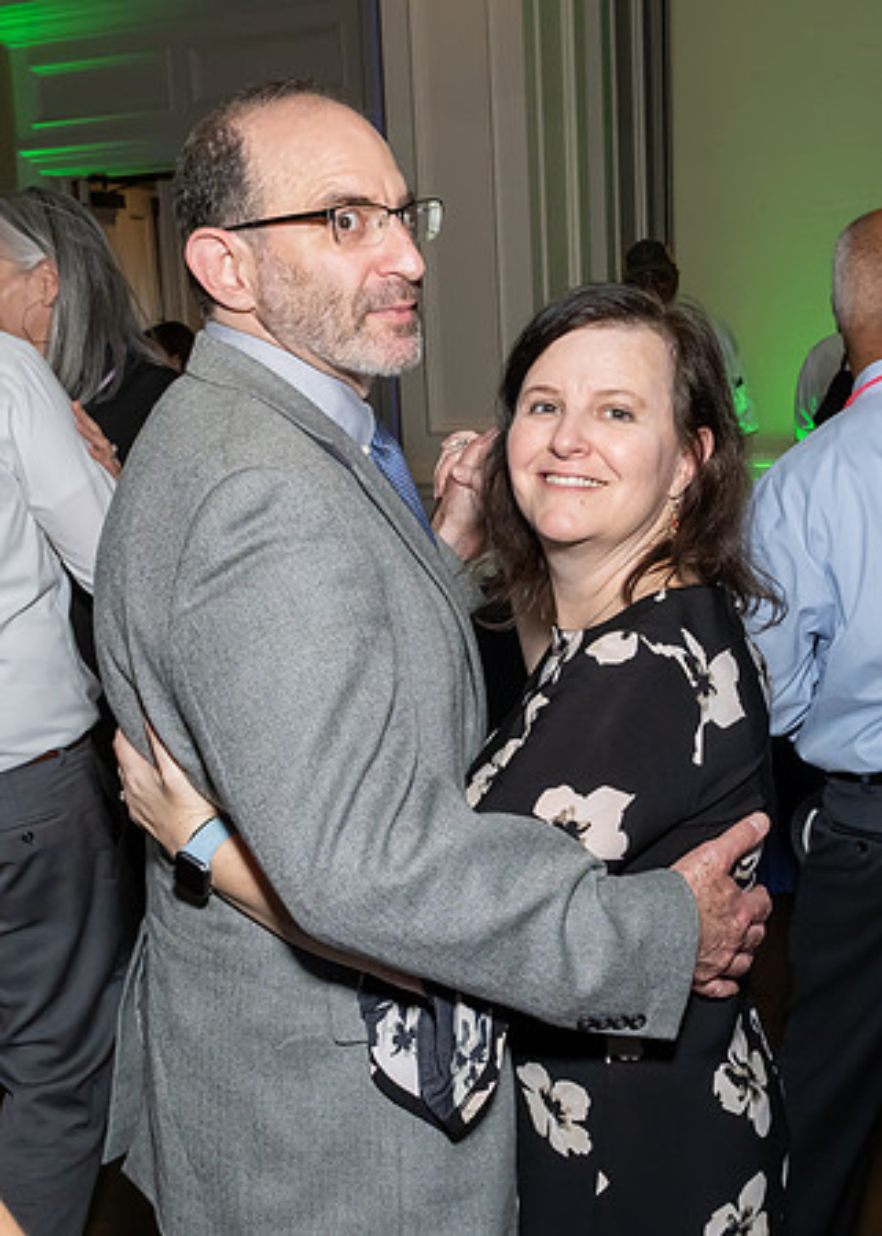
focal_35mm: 45
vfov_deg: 42.5
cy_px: 633
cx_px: 514
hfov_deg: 31.0
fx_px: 1590
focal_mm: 17
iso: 1000
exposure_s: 1/250
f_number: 7.1
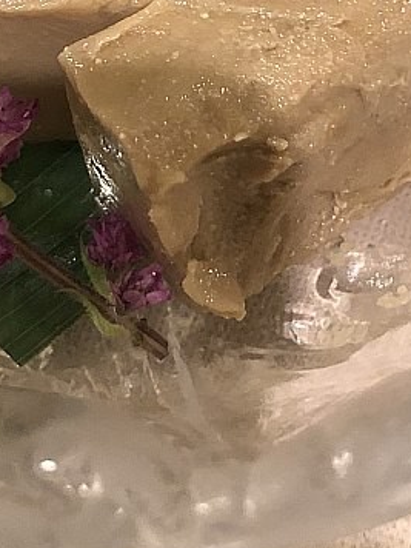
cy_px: -59
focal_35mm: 67
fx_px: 1061
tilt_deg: -54.3
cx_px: 186
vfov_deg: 26.6
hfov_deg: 21.9
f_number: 1.8
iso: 100
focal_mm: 4
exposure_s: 1/13
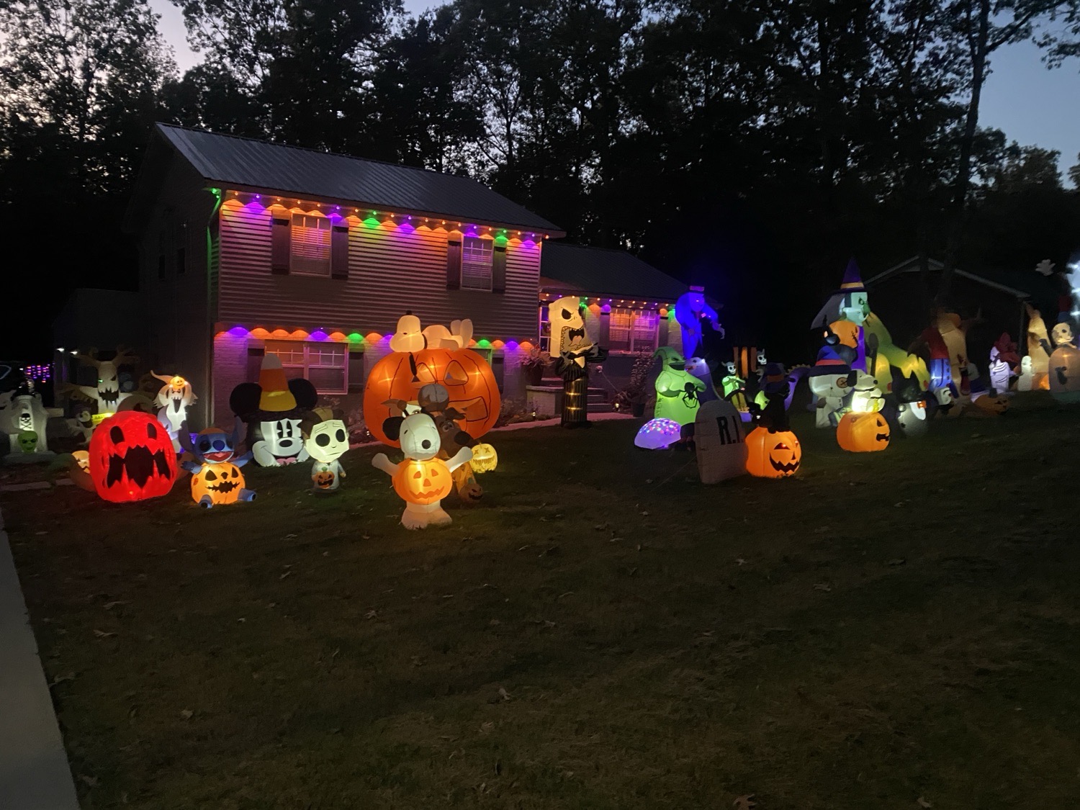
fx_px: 811
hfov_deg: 67.3
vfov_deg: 53.1
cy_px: 405
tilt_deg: -5.4
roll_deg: -2.0
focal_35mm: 26
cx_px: 540
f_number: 1.8
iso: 800
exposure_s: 1/30
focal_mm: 4.25
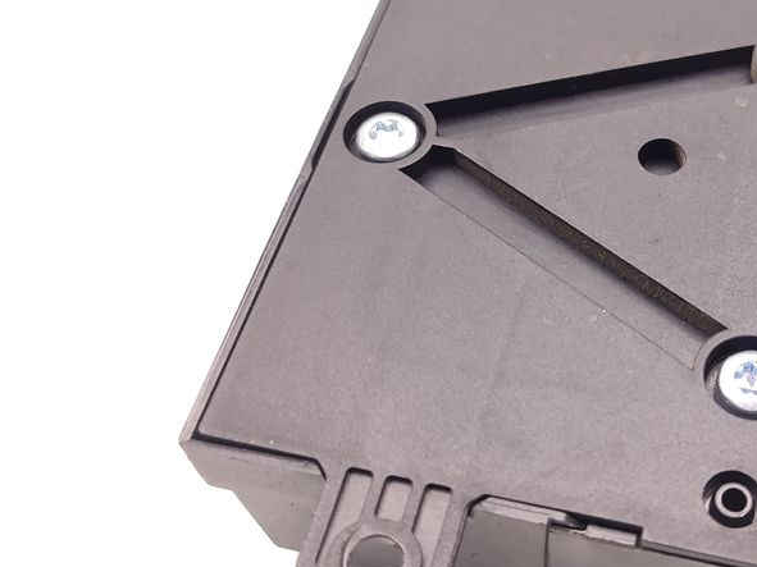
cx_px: 566
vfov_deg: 28.0
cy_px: 246
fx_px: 1137
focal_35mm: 52
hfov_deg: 36.0
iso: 160
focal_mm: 5.89
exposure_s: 1/80
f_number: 1.89
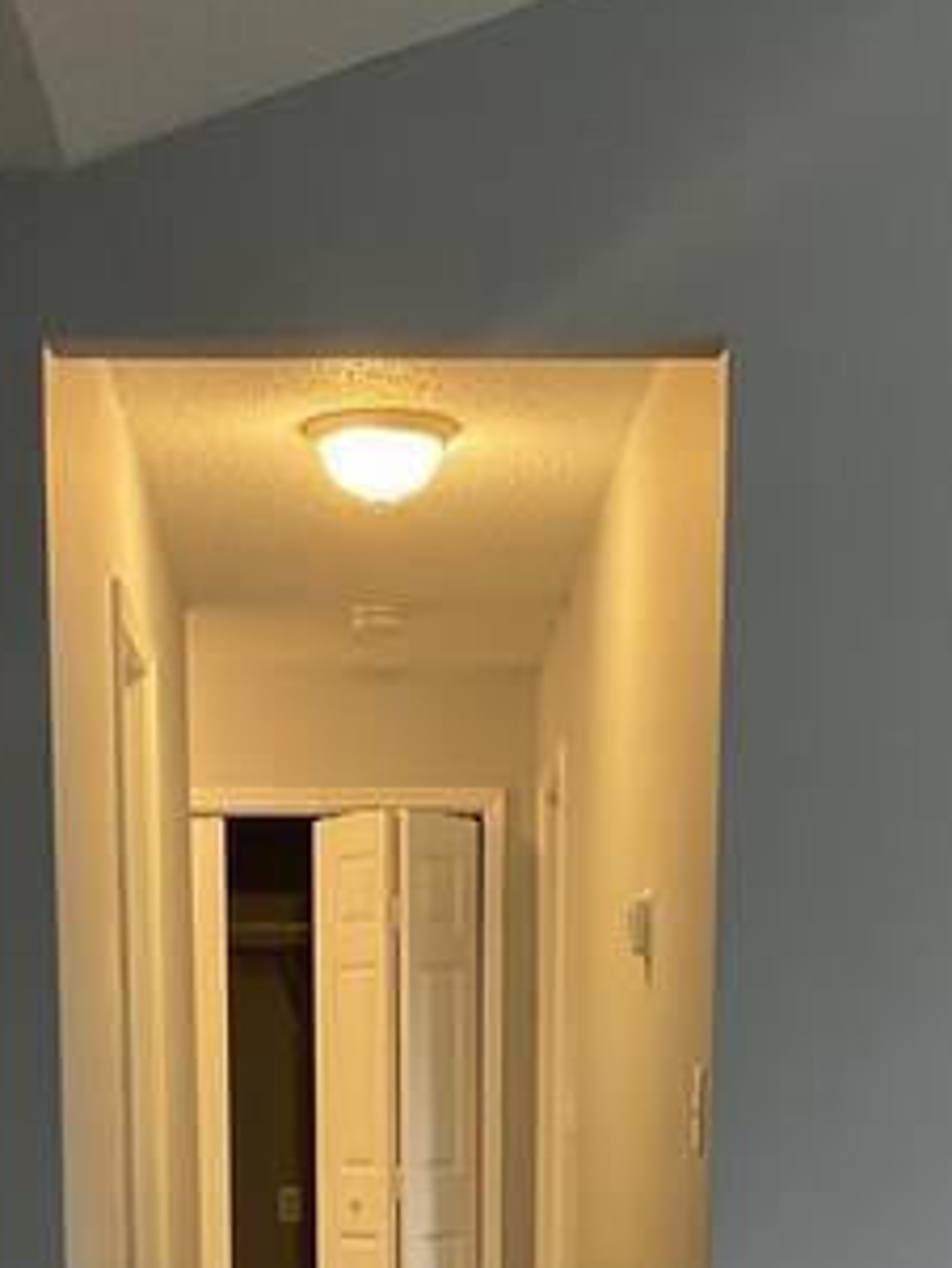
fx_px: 2712
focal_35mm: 74
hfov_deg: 19.9
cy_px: 1462
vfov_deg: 24.2
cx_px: 409
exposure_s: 1/60
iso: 200
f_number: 1.8
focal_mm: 3
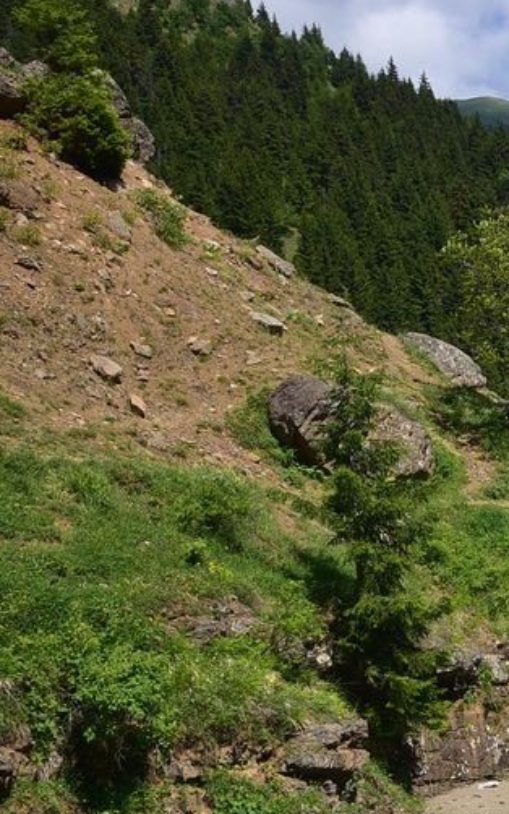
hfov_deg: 9.4
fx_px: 2928
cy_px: 542
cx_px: 952
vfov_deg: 15.8
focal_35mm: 132
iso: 200
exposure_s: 1/125
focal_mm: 50
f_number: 18
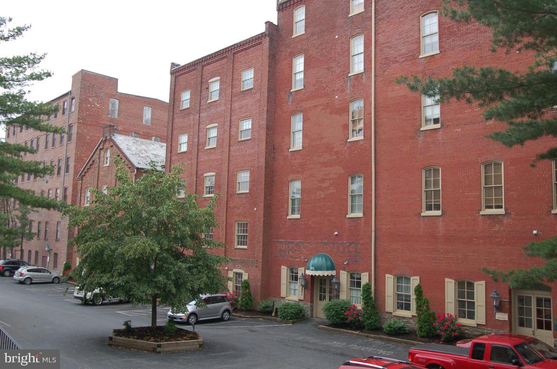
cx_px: 278
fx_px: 463
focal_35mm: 30
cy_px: 184
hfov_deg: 62.0
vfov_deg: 43.5
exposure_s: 1/500
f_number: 4
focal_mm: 20
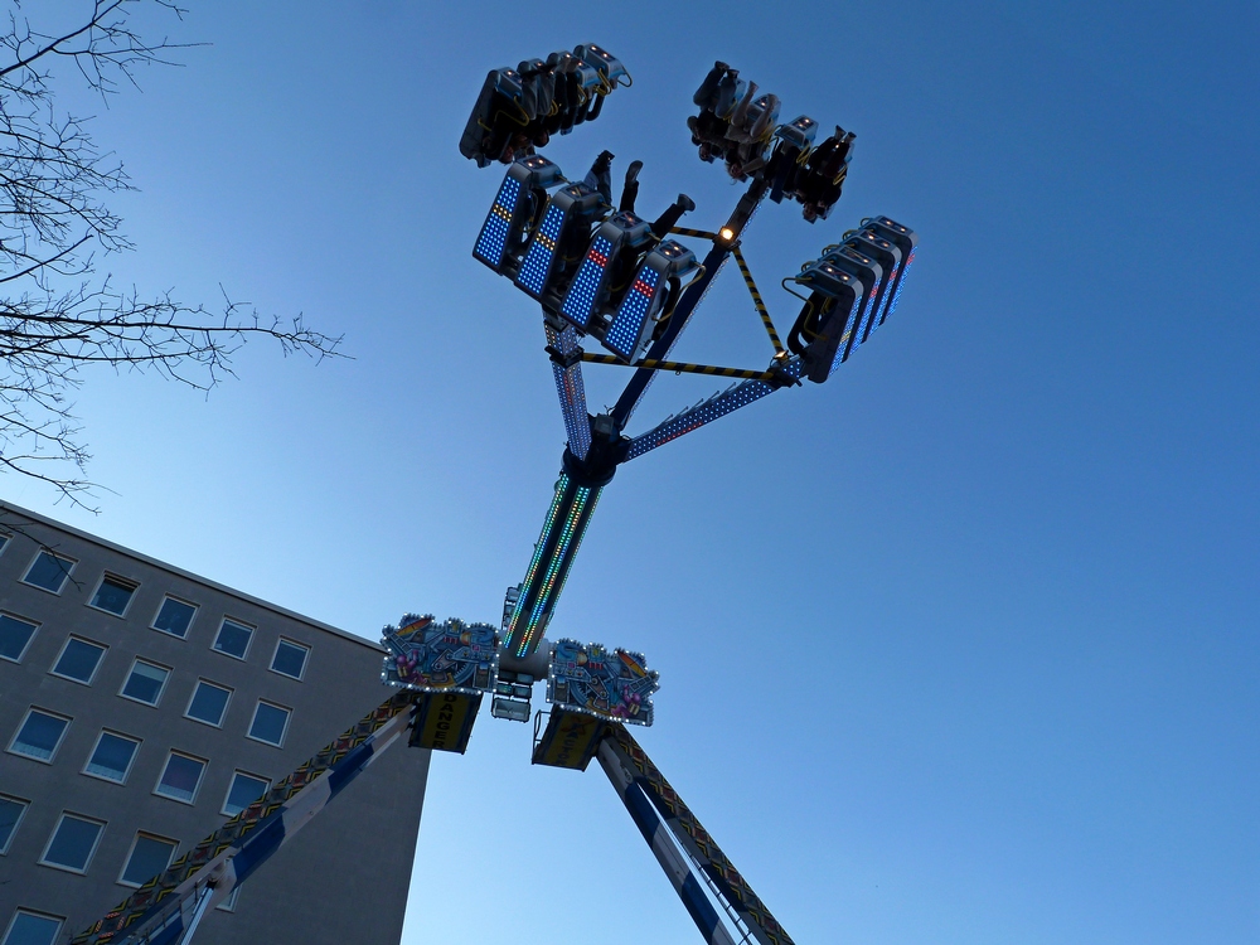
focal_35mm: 25
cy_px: 472
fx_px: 910
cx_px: 630
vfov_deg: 54.9
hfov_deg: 69.4
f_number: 5.6
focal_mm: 4.5
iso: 100
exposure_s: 1/320
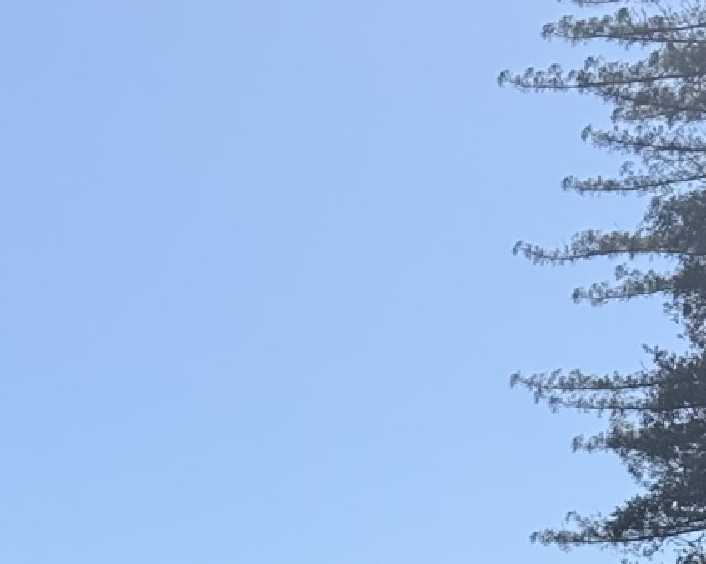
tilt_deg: +6.2
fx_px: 3698
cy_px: 988
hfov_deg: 10.5
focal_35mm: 177
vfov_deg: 8.4
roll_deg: +1.4
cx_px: -353
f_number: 1.78
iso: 64
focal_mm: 6.76
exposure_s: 1/3704
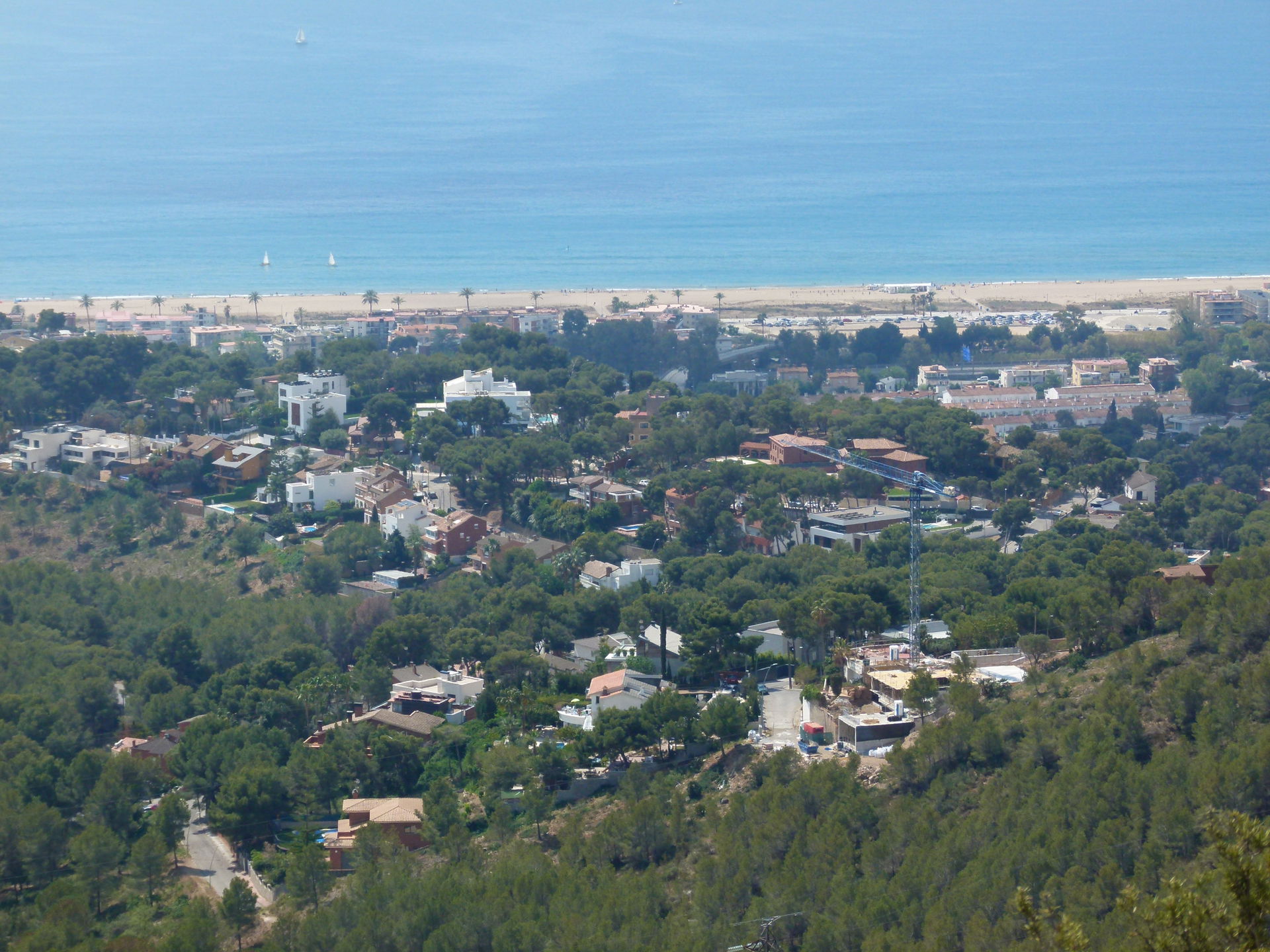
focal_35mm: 132
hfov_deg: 14.9
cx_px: 635
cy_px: 476
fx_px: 4843
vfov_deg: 11.2
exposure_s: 1/800
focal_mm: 23.7
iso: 100
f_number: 4
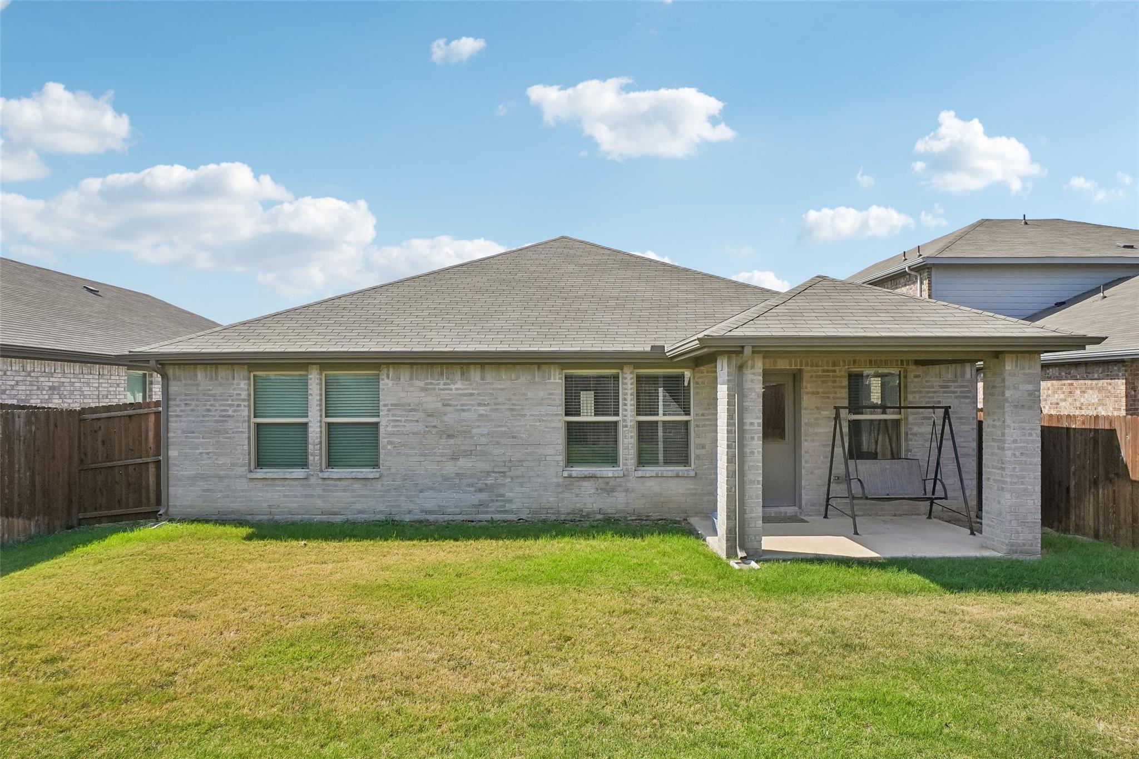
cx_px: 570
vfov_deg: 64.5
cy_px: 380
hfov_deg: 86.9
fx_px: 601
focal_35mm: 19
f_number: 8
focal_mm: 13
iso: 400
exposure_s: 1/1000
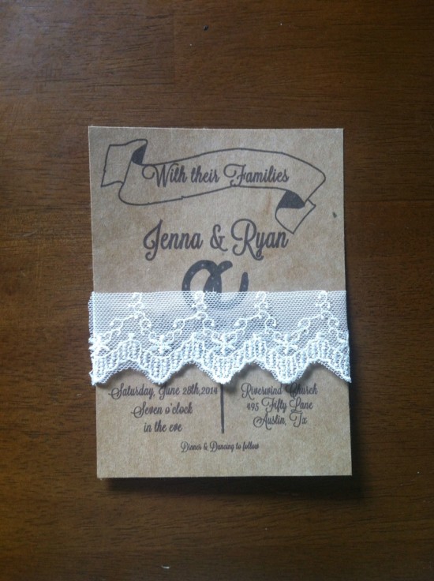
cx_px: 217
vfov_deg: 52.7
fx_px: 586
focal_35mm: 35
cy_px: 290
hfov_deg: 40.6
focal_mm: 3.85
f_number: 2.8
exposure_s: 1/15
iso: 125
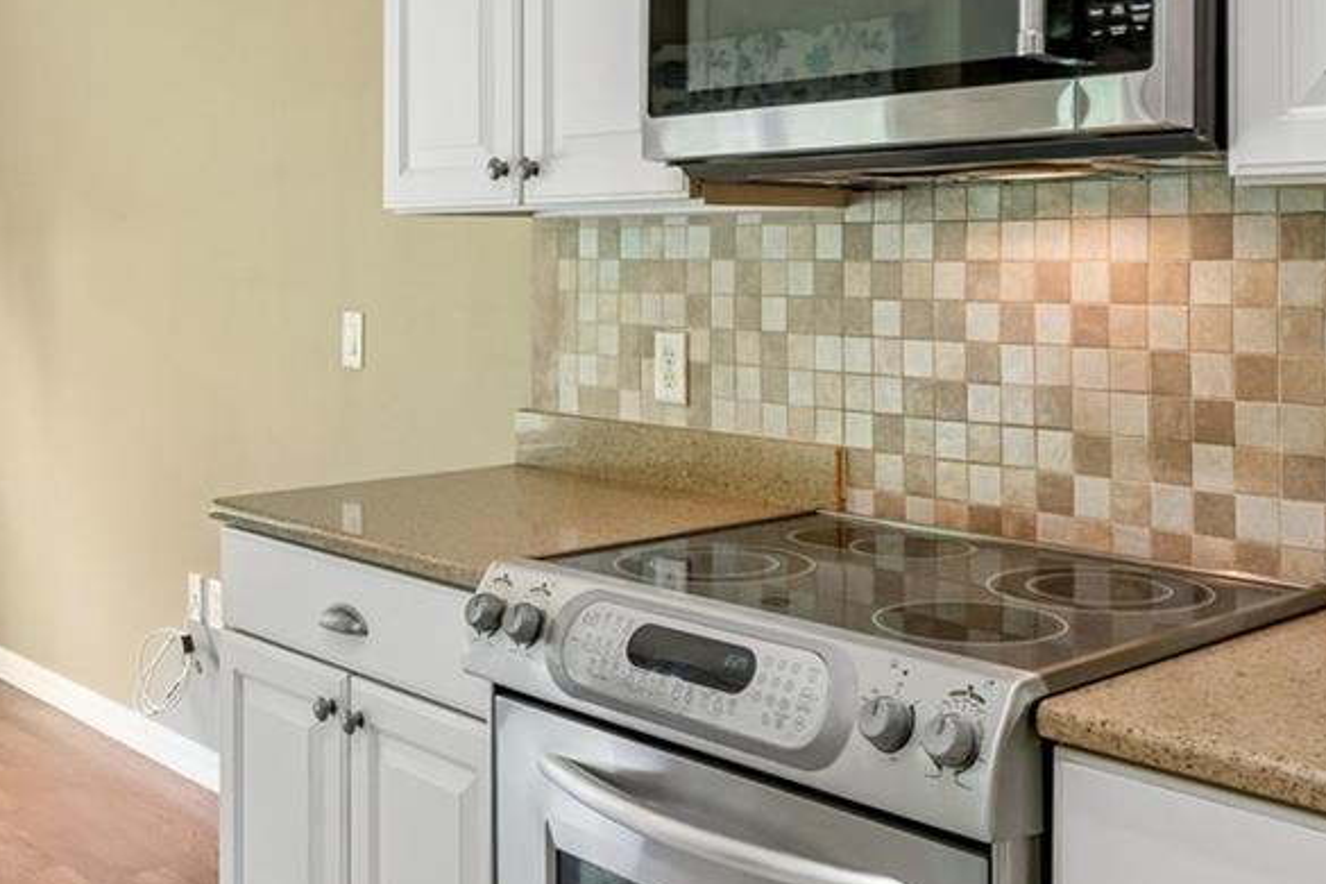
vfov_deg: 32.1
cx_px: 617
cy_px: 238
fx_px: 1510
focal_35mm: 41
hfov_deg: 47.4
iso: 100
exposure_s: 1/15
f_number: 7.1
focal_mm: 10
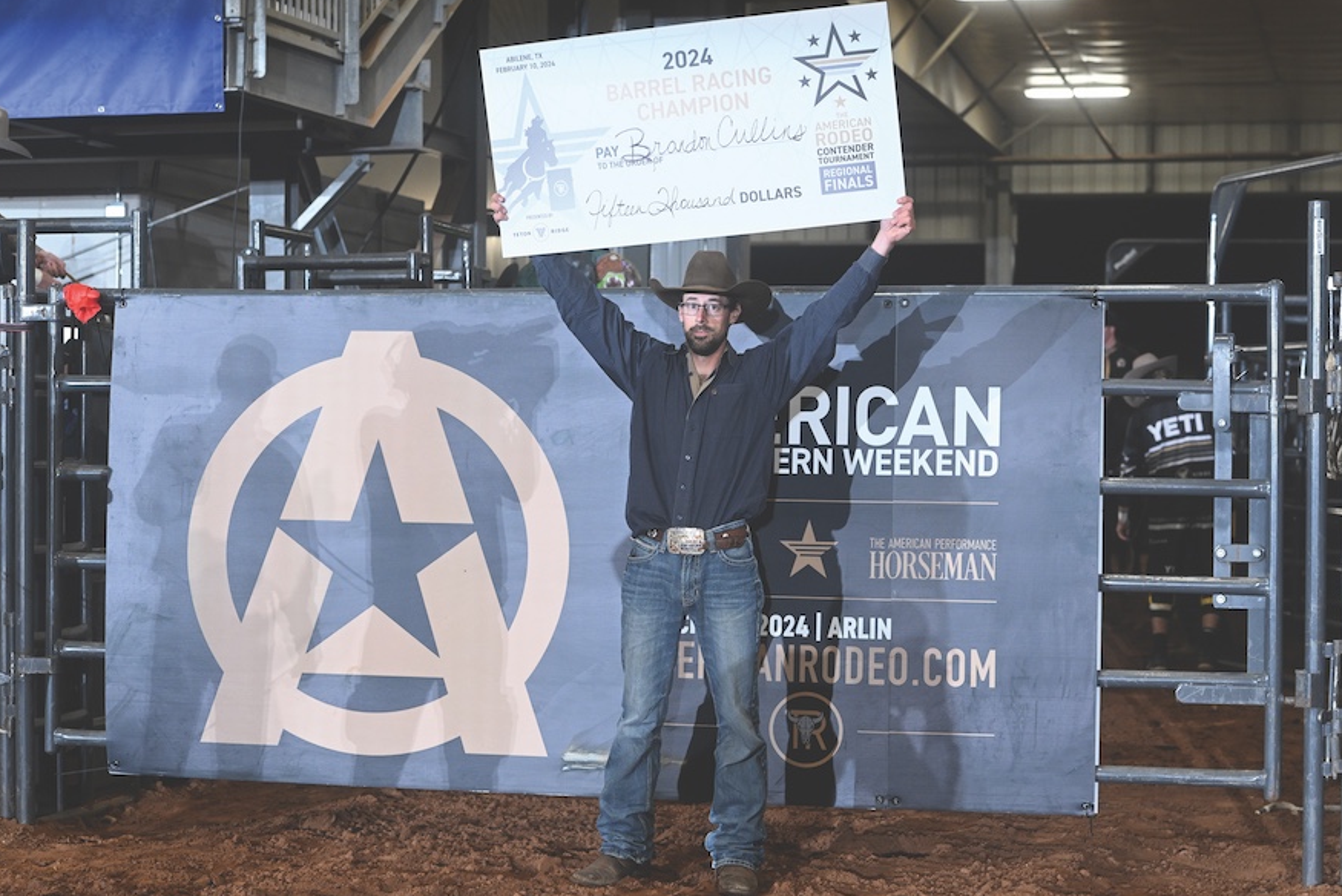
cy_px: 476
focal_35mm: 80
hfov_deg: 25.4
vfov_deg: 17.1
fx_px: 2983
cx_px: 701
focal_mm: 70
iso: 2000
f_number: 4.5
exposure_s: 1/200
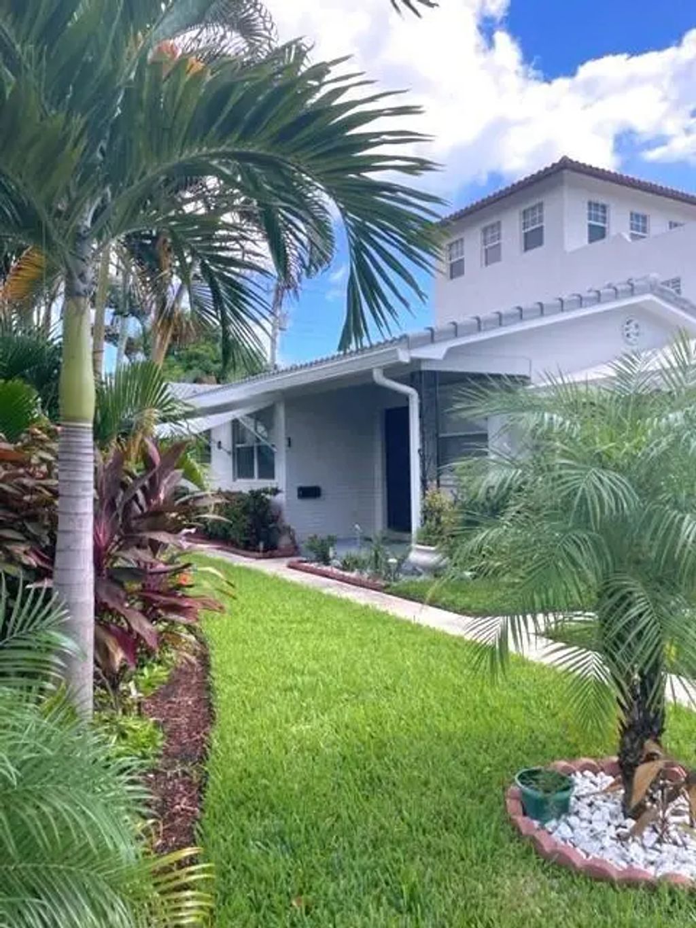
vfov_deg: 67.3
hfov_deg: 53.1
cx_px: 348
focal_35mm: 26
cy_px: 464
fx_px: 697
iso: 32
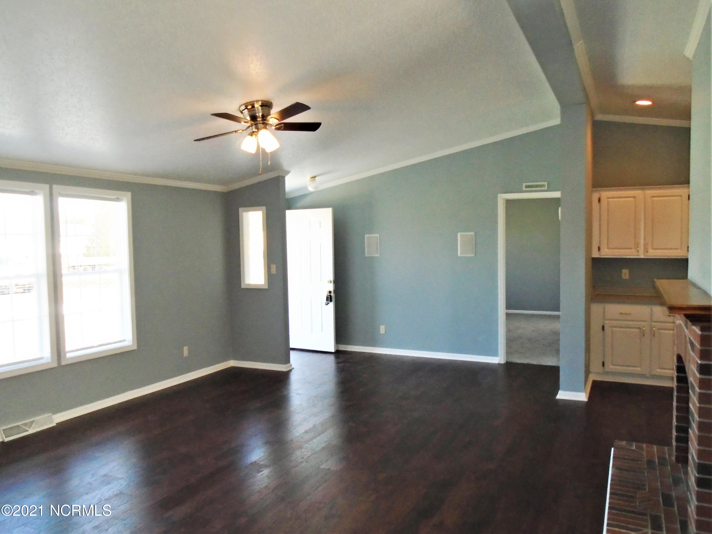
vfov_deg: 53.1
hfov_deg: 67.3
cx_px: 356
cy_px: 267
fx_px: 535
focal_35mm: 26
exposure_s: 1/125
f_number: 3.2
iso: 200
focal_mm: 4.6
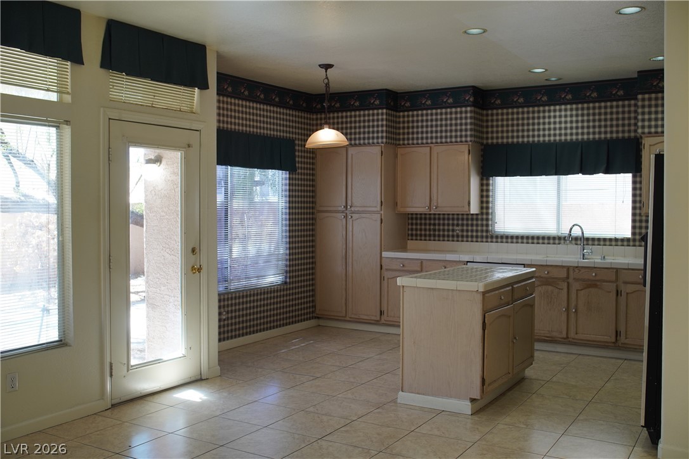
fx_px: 660
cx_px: 344
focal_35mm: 34
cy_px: 230
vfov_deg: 38.4
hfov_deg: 55.1
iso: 200
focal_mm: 23
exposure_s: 1/60
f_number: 4
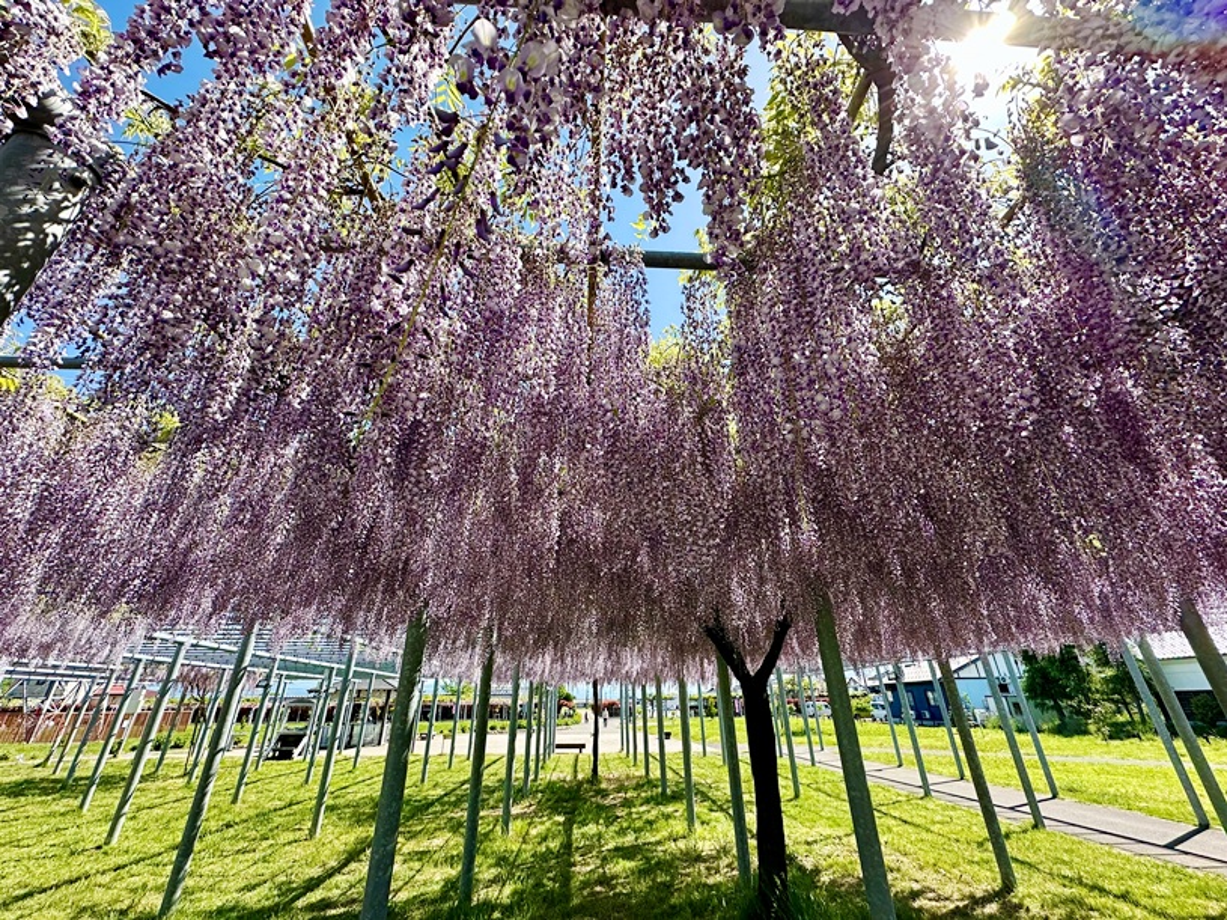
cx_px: 614
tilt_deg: +27.5
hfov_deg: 102.1
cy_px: 460
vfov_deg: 85.7
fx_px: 496
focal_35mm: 14
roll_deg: +2.2
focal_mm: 2.22
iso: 40
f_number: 2.2
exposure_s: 1/558
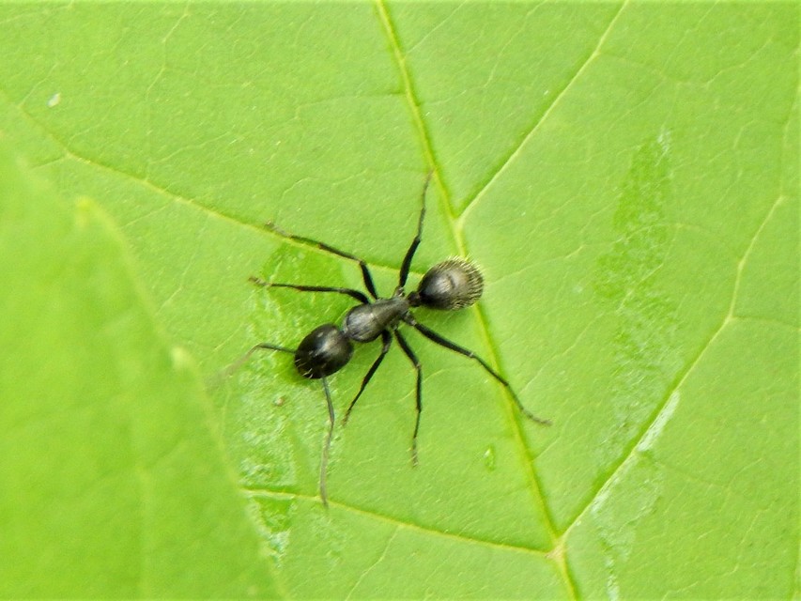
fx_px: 3032
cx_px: 400
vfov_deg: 11.3
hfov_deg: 15.1
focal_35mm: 131
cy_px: 300
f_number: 4.8
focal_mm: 23.4
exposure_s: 1/30
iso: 250
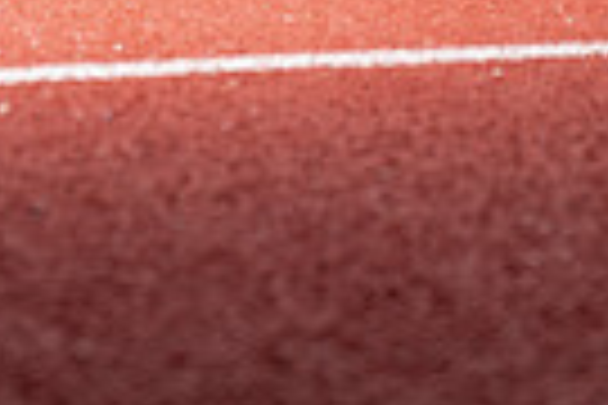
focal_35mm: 200
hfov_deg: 10.3
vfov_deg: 6.5
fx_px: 3378
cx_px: 284
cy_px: -558
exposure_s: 1/1250
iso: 100
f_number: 4
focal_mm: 60
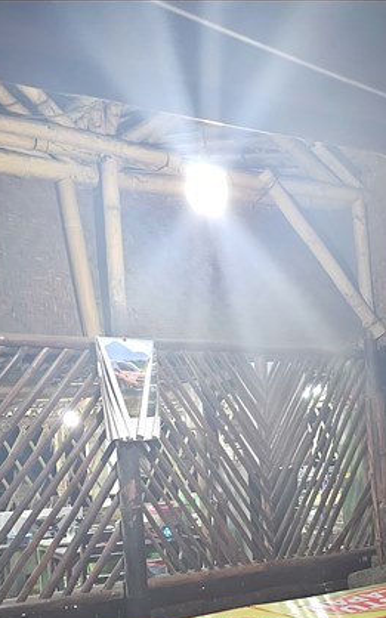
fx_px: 825
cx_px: 299
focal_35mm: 49
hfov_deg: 25.9
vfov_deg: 39.9
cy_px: 465
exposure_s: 1/50
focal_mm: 6.3
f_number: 1.7
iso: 1000
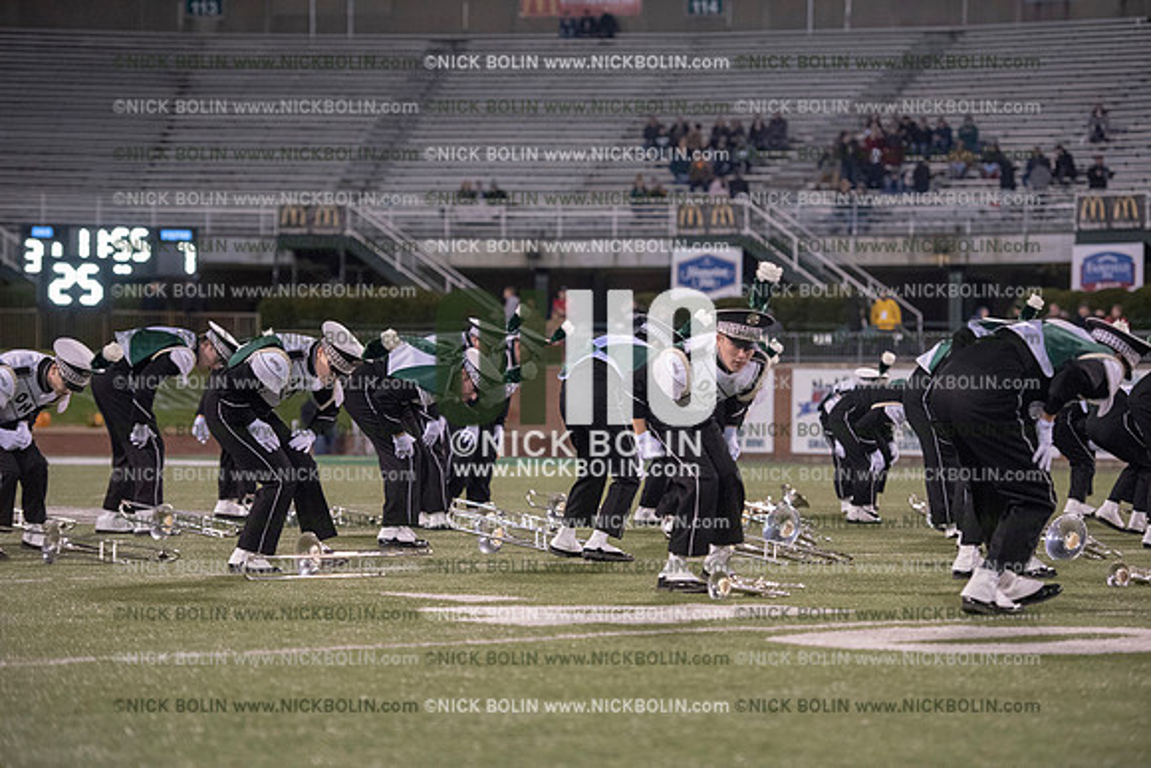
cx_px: 576
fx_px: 3837
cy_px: 384
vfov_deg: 11.4
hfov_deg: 17.1
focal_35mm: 120
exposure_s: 1/1250
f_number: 3.2
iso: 5000
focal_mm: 120
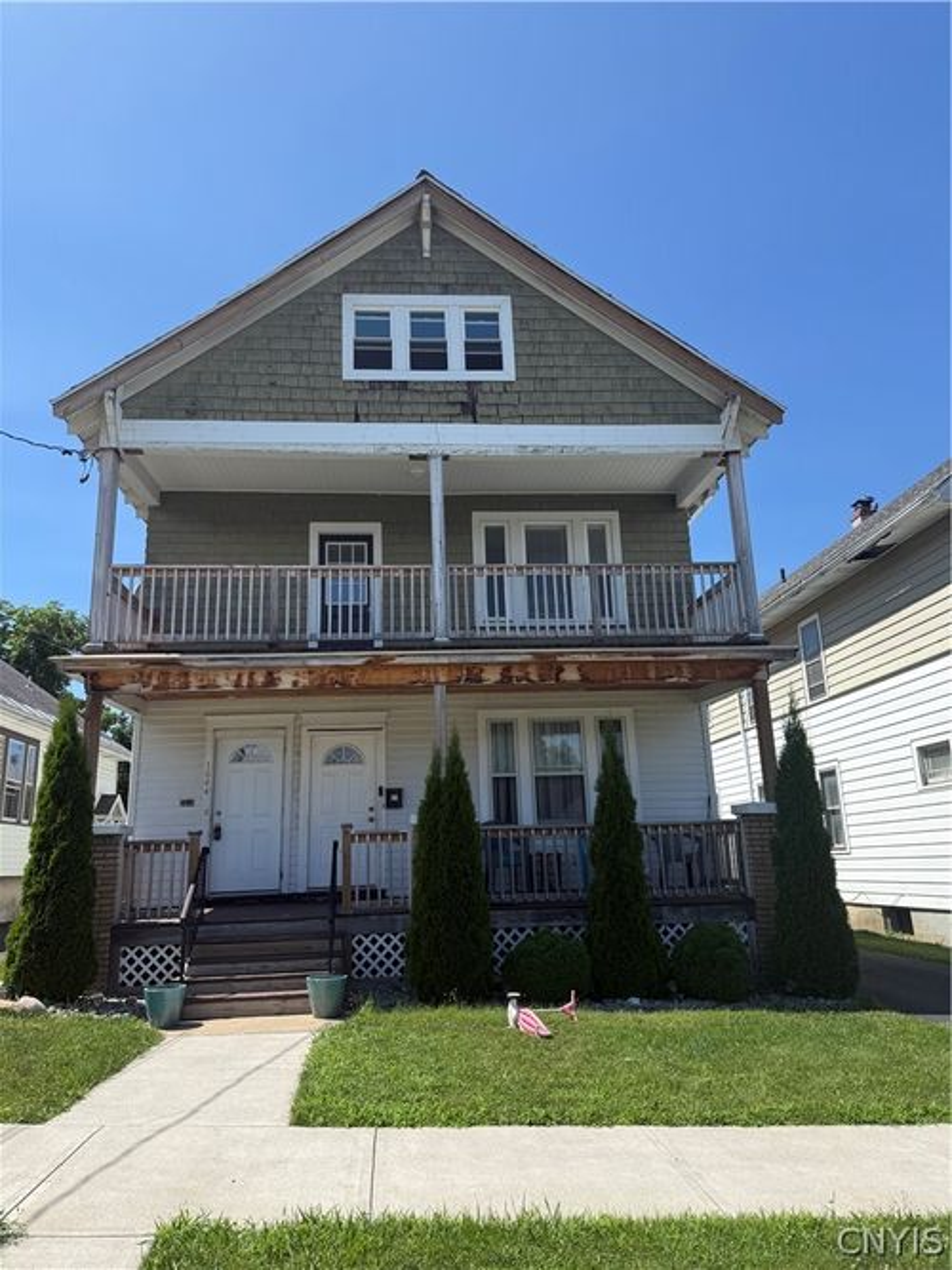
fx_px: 880
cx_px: 476
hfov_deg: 56.8
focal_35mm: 24
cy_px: 635
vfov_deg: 71.6
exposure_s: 1/3425
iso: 80
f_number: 1.78
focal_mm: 6.76
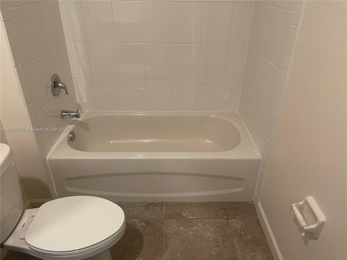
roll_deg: -0.8
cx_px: 174
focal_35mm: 26
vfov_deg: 53.1
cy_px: 130
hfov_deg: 67.3
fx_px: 261
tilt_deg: -30.4
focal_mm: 5.1
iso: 125
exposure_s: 1/60
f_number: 1.6
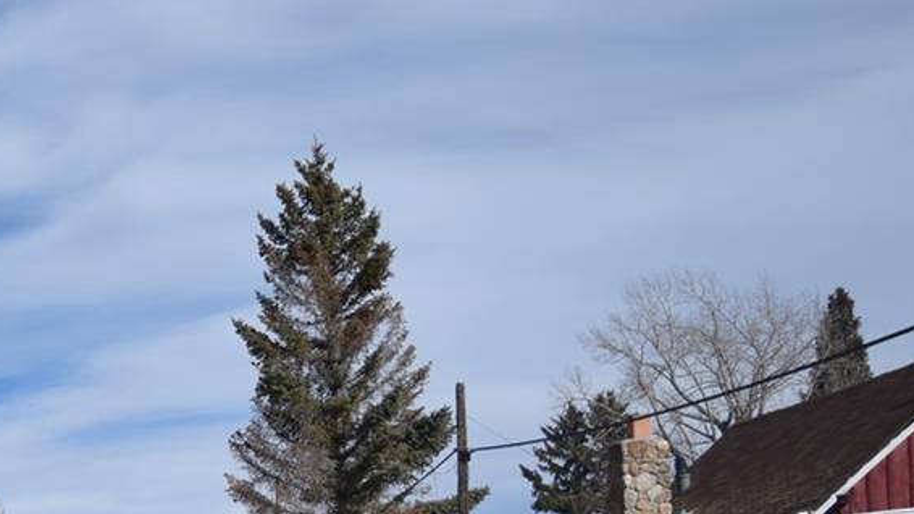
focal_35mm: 80
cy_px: 600
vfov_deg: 14.6
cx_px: -61
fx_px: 1938
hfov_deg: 24.9
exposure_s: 1/3200
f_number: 3.5
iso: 200
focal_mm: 18
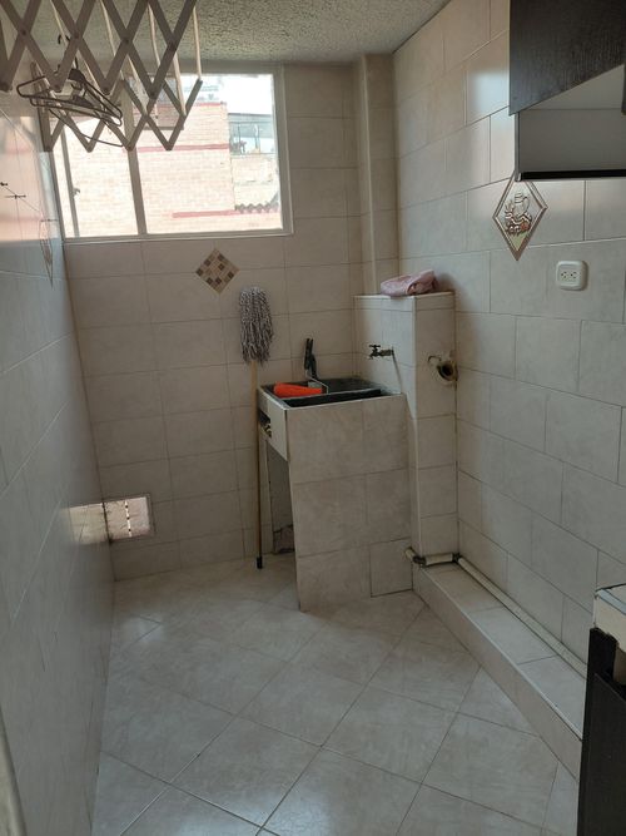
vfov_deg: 69.4
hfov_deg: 54.9
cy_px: 418
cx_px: 313
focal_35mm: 25
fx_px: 603
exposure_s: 1/160
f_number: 1.8
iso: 50
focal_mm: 4.69
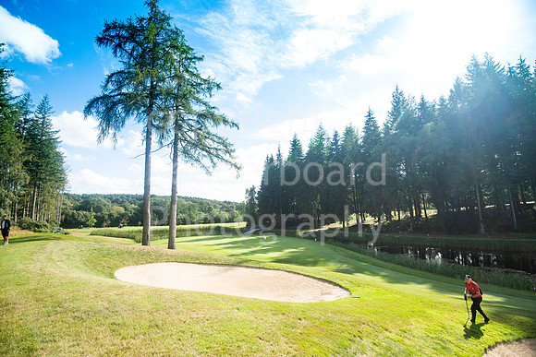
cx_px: 268
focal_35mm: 16
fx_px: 238
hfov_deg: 96.7
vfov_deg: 73.8
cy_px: 178
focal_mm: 16
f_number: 6.3
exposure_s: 1/1250
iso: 500
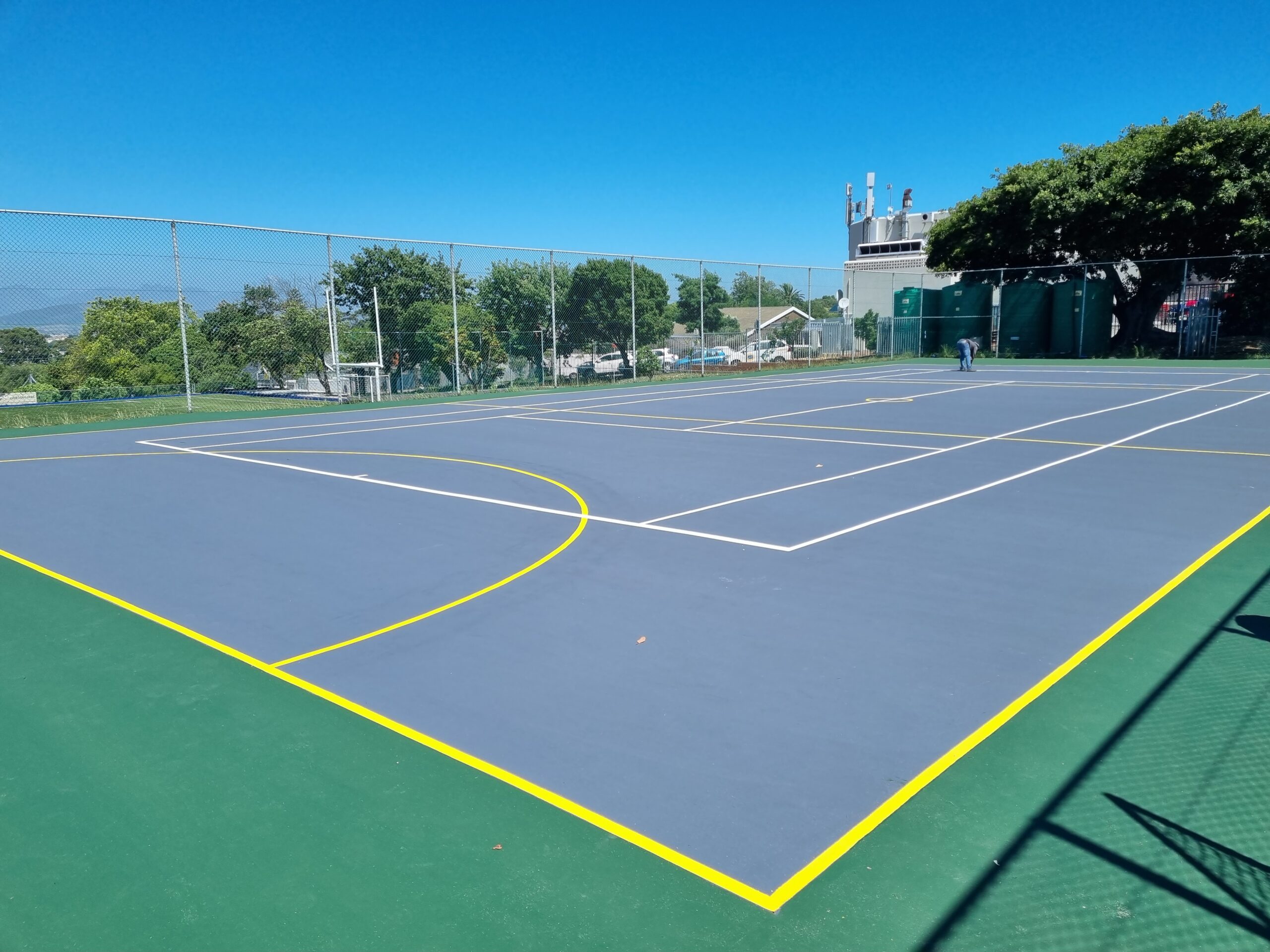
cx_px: 635
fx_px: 954
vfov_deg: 53.1
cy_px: 476
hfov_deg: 67.3
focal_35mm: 26
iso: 50
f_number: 1.8
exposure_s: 1/3056
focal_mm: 5.4
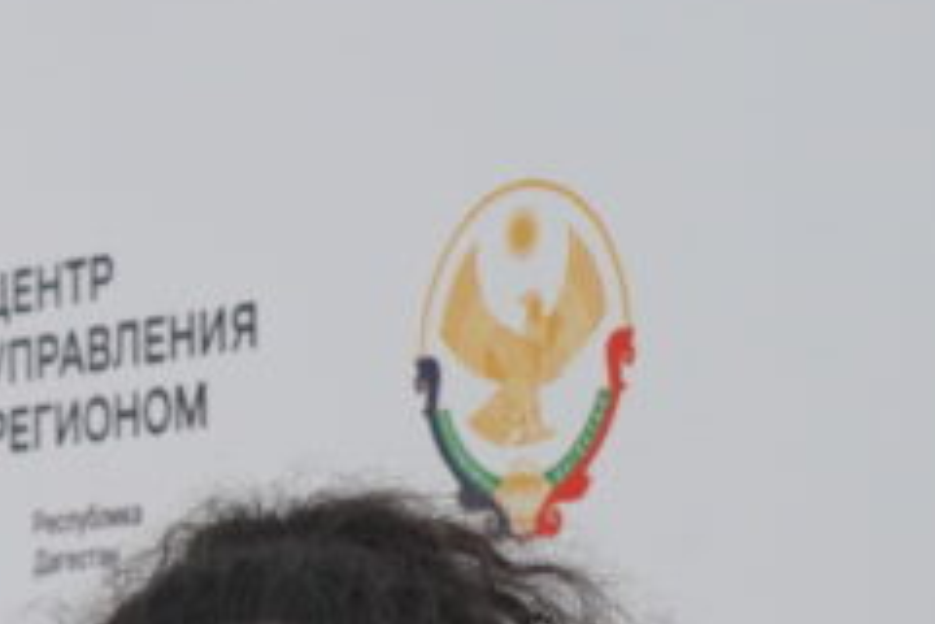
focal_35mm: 292
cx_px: -779
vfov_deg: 4.6
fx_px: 7583
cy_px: 1213
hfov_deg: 6.9
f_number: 4.5
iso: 1600
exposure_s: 1/160
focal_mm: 60
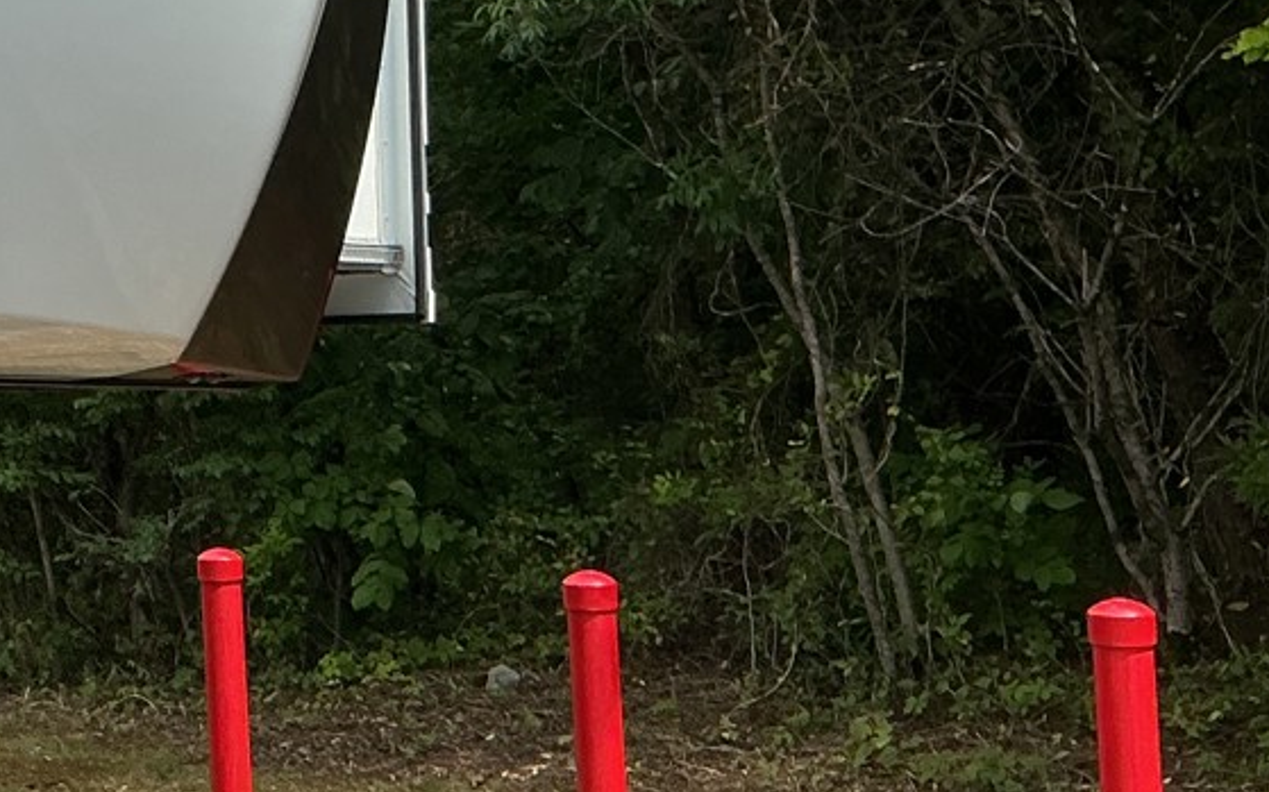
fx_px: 3043
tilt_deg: +5.1
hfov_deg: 20.9
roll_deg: +0.0
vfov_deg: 14.7
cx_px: -484
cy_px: 61
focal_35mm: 88
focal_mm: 3
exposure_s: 1/1626
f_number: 1.8
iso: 25
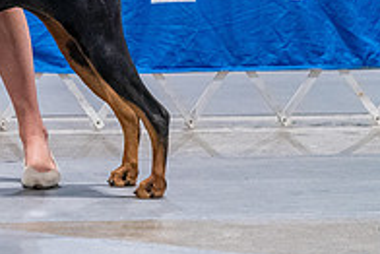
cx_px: -78
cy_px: -73
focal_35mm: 568
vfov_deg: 2.4
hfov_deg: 3.6
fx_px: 6000
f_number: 3.2
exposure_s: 1/320
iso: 6400
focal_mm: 192
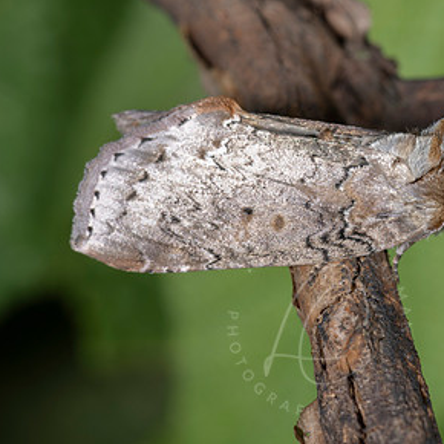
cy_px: 183
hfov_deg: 7.3
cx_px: 318
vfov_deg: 7.3
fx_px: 3468
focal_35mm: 239
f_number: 20
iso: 64
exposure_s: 1/200
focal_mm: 105
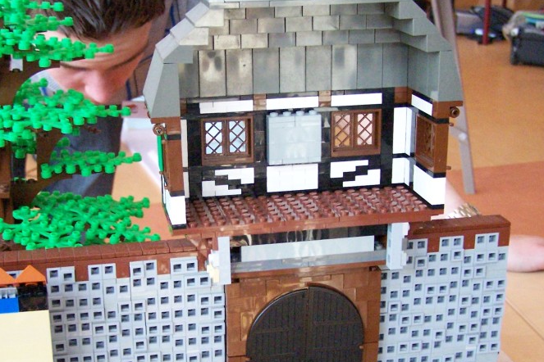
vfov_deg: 22.2
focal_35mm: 61
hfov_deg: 32.9
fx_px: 922
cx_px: 243
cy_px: 234
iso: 400
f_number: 2.8
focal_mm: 6.3
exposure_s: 1/250
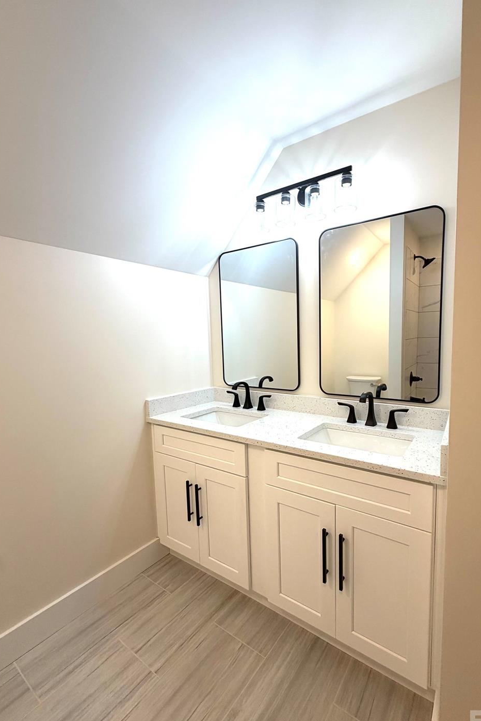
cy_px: 371
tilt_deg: -4.1
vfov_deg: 96.7
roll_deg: +0.3
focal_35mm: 16
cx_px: 265
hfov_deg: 73.5
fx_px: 321
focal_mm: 2.22
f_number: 2.2
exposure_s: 1/120
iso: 80
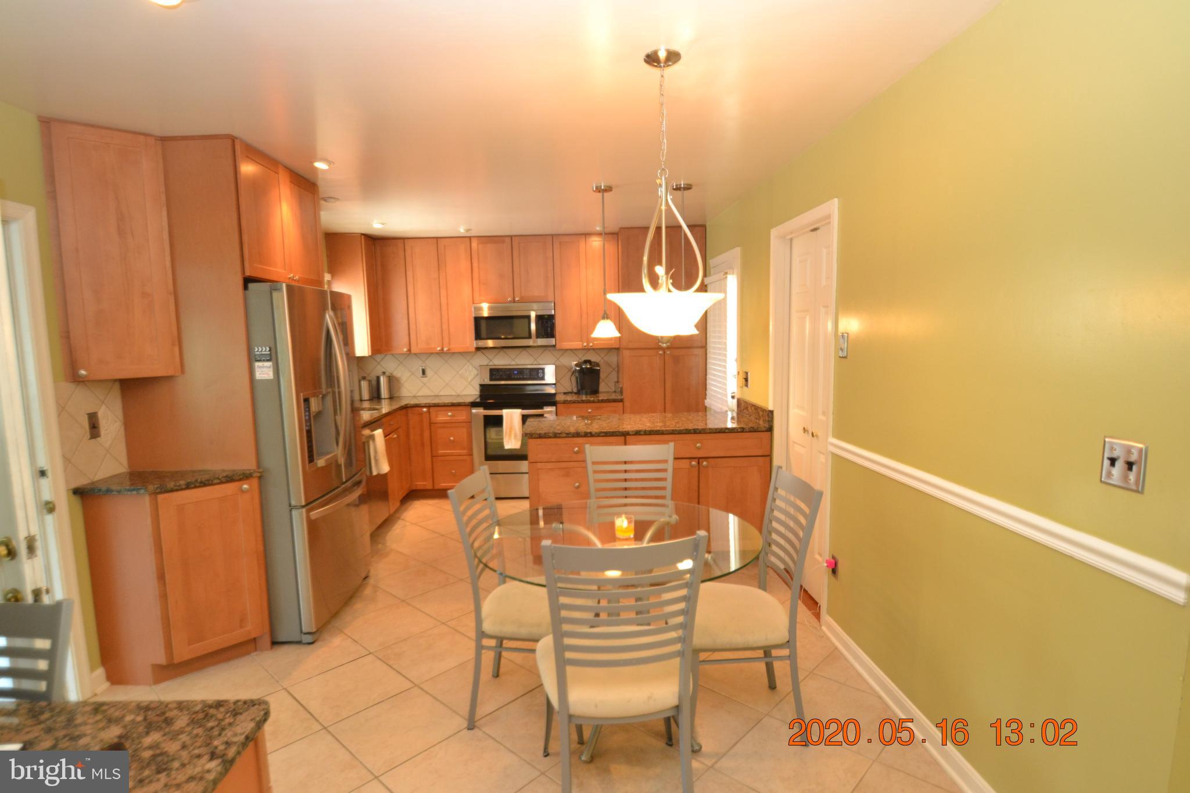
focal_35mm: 18
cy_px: 396
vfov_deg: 67.4
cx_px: 595
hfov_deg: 90.0
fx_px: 595
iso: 800
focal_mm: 12
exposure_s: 1/60
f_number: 3.8
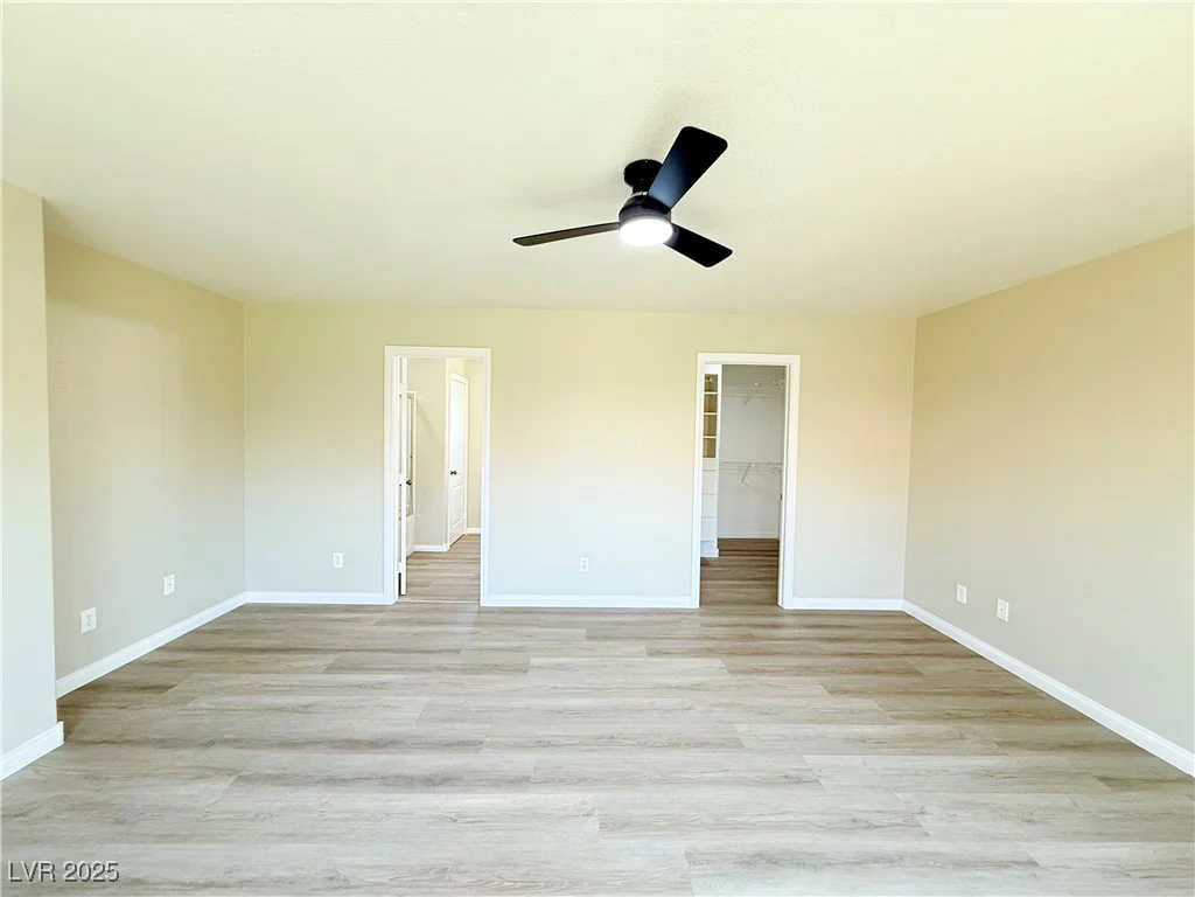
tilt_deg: -2.1
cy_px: 448
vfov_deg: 85.7
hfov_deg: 102.1
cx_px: 598
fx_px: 483
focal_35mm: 14
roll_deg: -1.1
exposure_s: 1/120
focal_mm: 2.22
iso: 125
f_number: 2.2
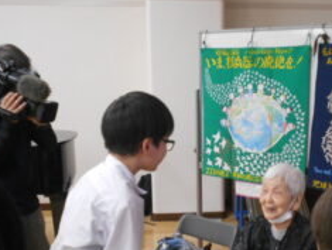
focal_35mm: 52
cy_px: 175
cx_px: 236
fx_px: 499
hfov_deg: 36.2
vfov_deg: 27.9
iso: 400
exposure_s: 1/30
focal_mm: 5.8
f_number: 3.6
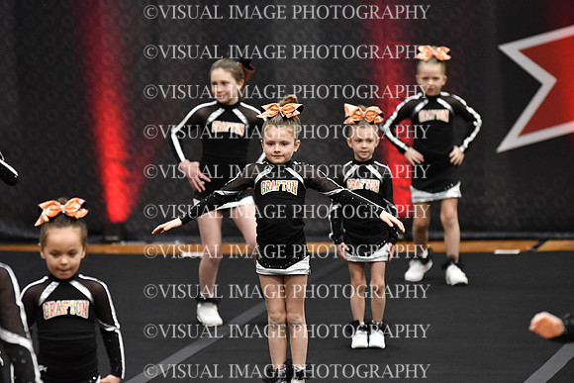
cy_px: 192
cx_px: 287
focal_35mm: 255
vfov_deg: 5.4
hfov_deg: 8.1
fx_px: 4067
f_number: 2.8
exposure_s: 1/800
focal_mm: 170
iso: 5000
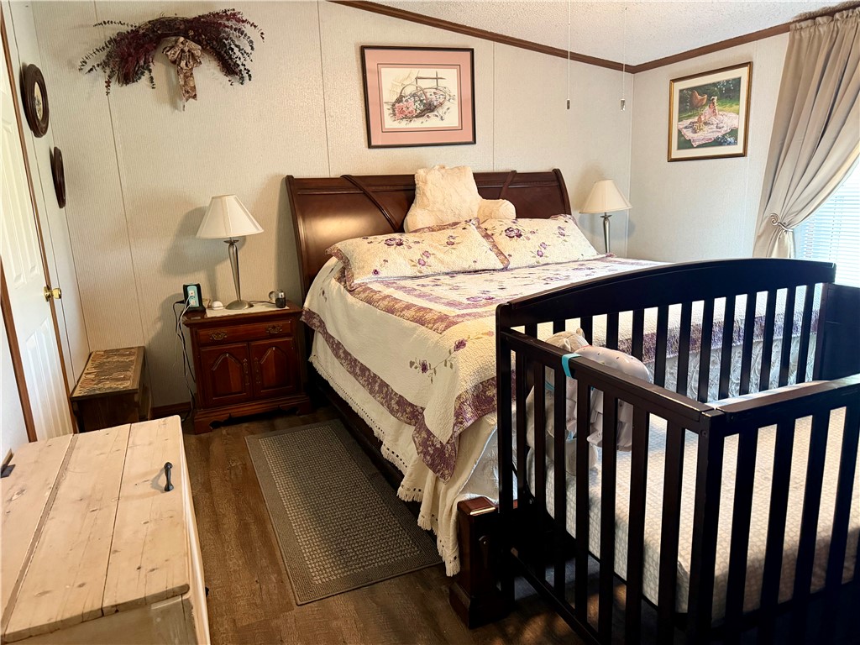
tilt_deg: -11.3
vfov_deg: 56.8
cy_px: 322
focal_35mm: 24
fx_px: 596
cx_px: 430
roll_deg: +1.9
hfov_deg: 71.6
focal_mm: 6.76
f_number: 1.78
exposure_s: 1/60
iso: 500
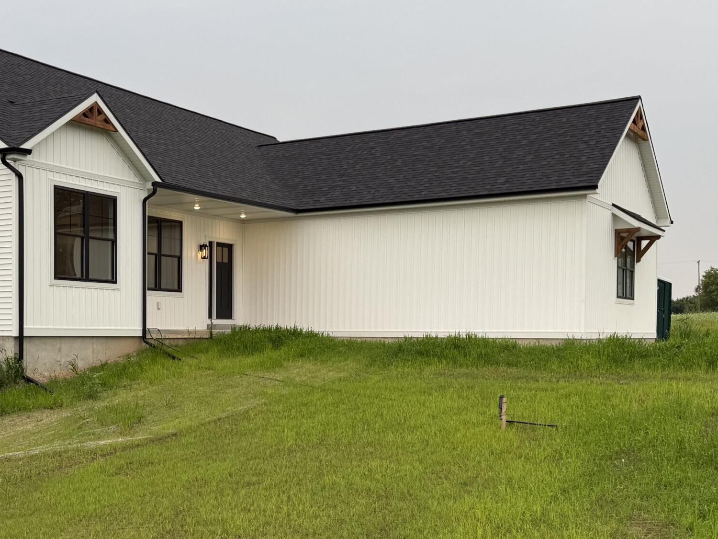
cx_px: 223
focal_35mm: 48
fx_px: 996
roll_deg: -0.5
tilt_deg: -1.3
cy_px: 352
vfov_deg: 30.1
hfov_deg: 39.1
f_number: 1.78
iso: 80
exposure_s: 1/329
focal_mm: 6.76
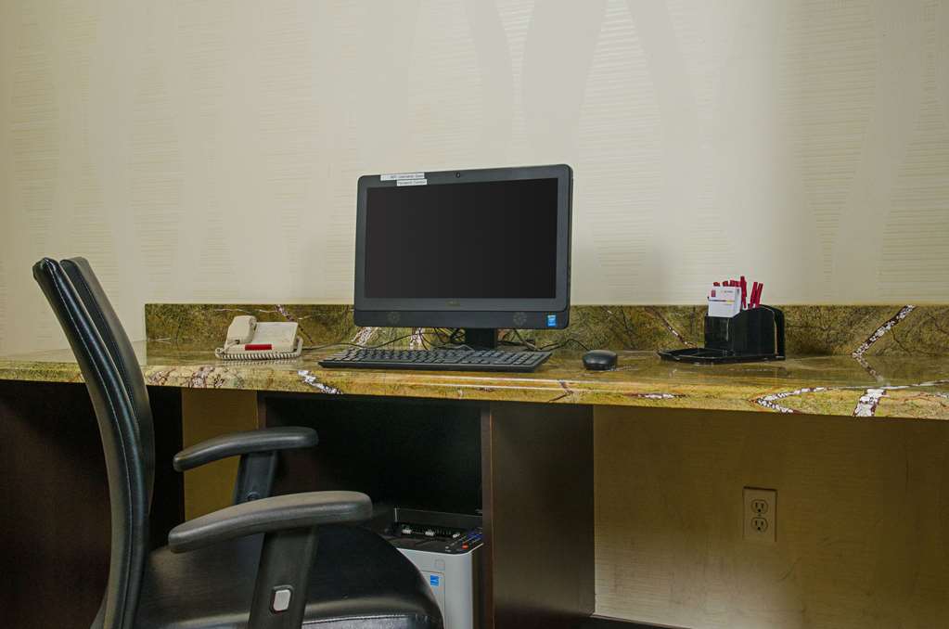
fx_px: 1026
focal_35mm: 39
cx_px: 474
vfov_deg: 34.1
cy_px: 314
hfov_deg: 49.6
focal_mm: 26
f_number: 8
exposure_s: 1/30
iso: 500
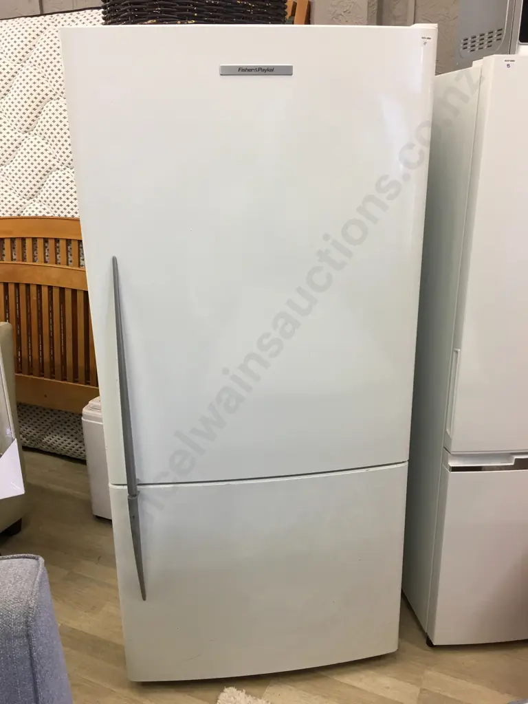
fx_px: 590
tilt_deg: -17.4
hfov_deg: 48.2
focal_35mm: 29
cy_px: 352
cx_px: 264
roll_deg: -0.4
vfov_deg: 61.7
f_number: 2.2
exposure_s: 1/33
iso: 40
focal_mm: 4.15
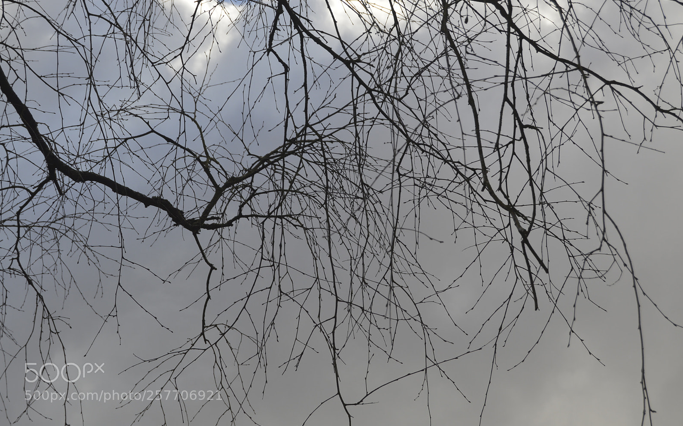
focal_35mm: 85
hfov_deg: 24.5
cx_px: 341
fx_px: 1573
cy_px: 201
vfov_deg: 15.4
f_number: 8
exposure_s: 1/250
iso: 100
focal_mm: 55
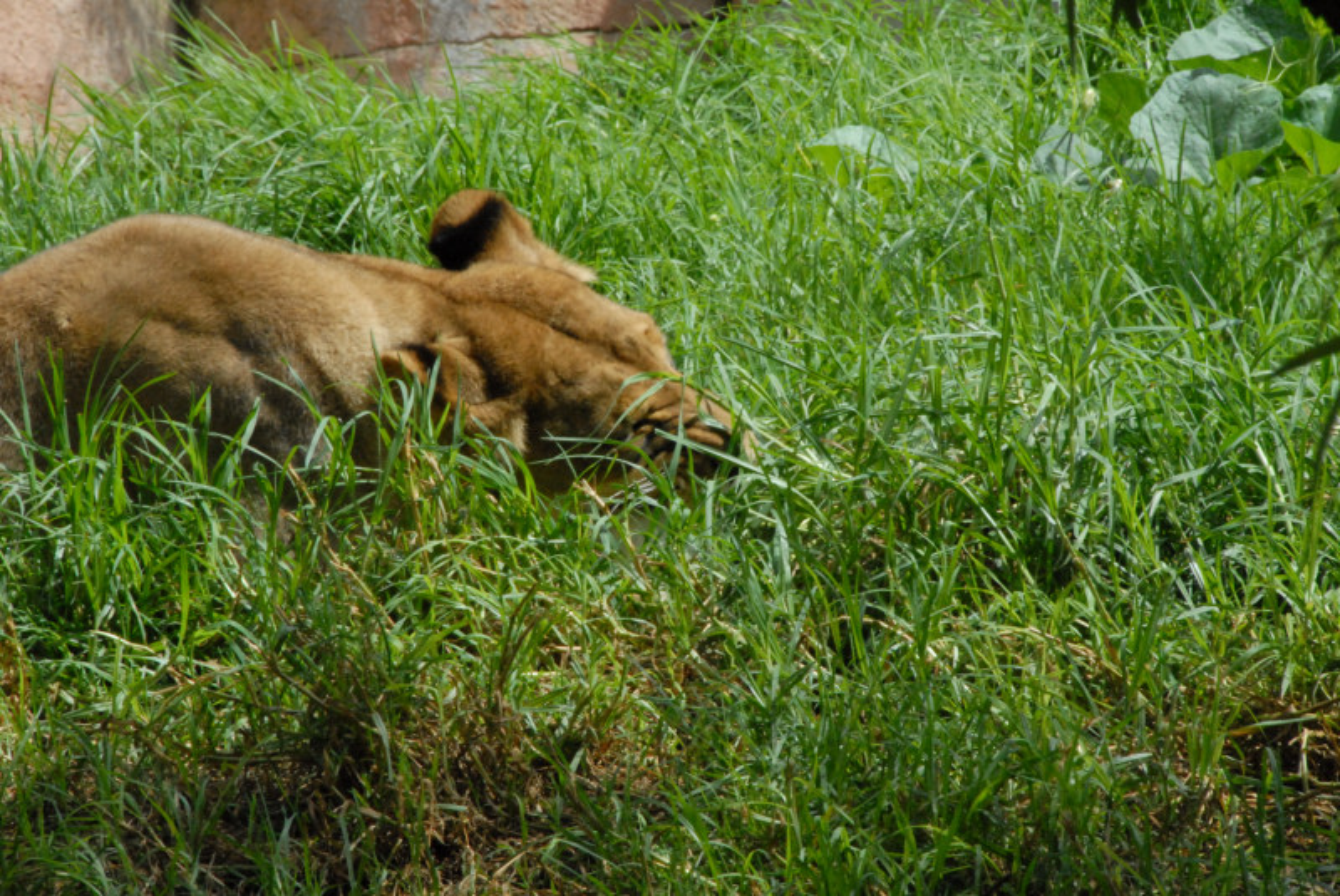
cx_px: 670
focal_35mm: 300
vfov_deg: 4.6
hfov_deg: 6.9
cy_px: 448
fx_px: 11177
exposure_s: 1/125
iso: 1100
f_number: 25
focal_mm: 200
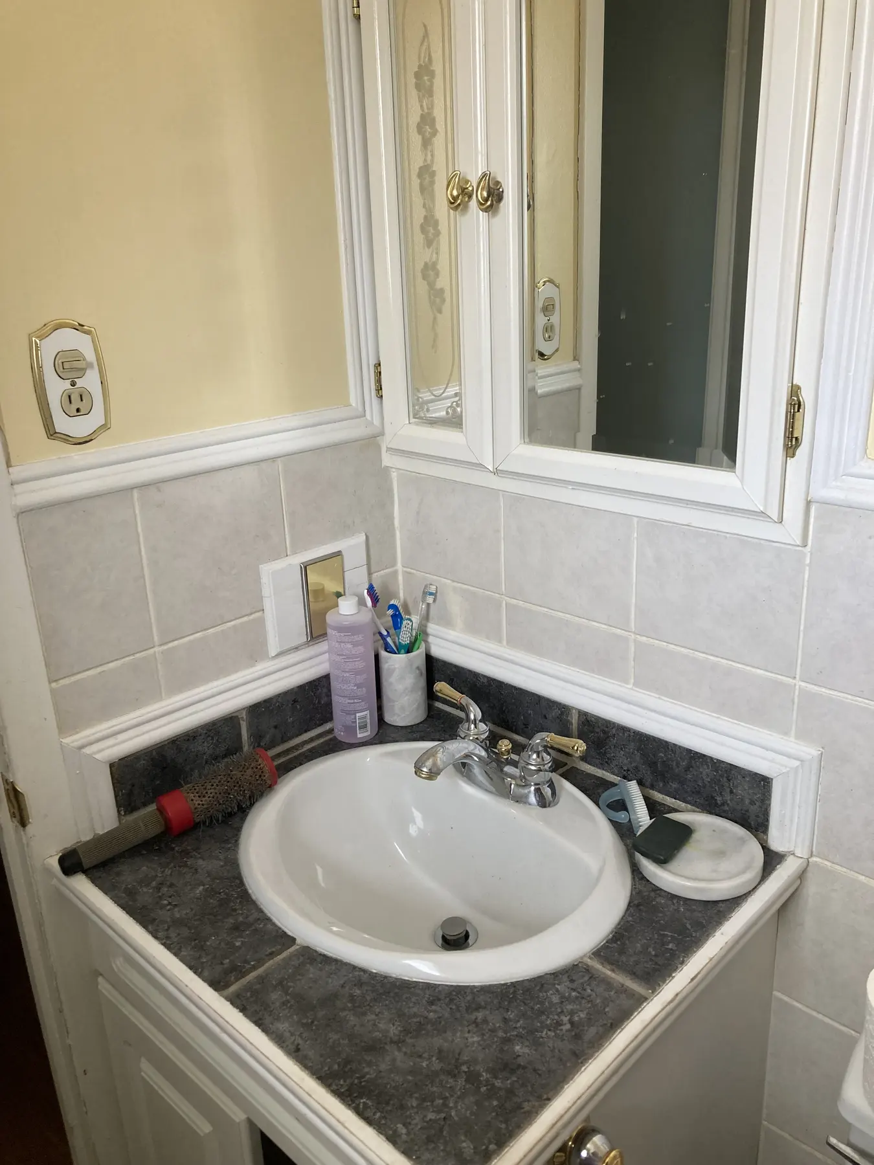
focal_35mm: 28
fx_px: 943
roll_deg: +1.6
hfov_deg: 49.7
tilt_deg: -17.4
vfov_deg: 63.4
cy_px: 582
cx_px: 437
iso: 80
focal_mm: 3.99
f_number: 1.8
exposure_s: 1/70
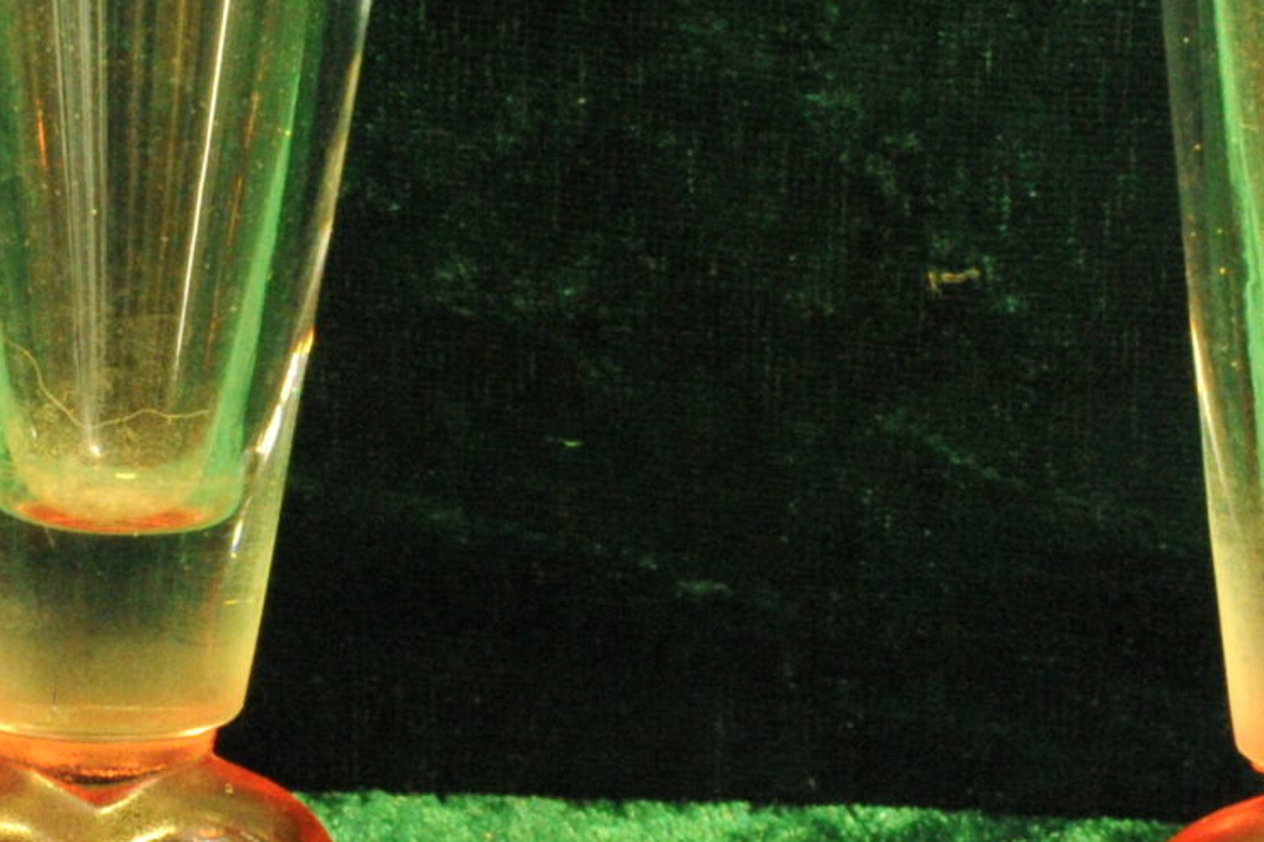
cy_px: 693
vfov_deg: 3.3
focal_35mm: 414
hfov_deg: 5.0
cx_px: 605
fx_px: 14529
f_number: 22
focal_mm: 120
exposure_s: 1/4
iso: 6400
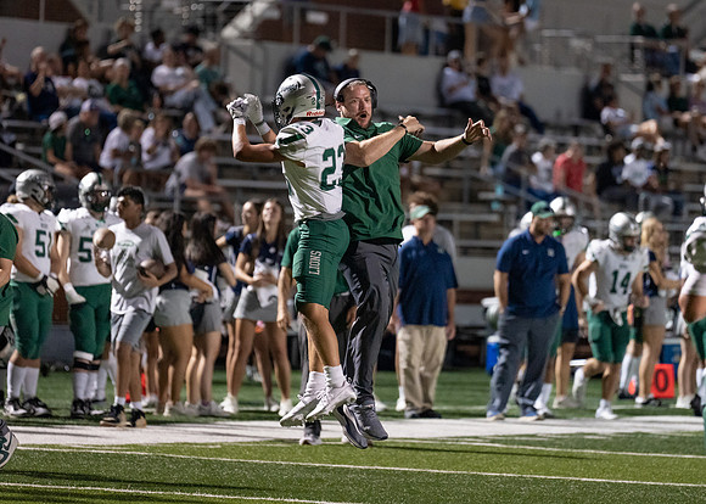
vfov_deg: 5.1
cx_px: 363
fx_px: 5618
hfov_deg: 7.2
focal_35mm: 280
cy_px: 182
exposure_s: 1/1000
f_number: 2.8
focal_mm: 200
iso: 3200
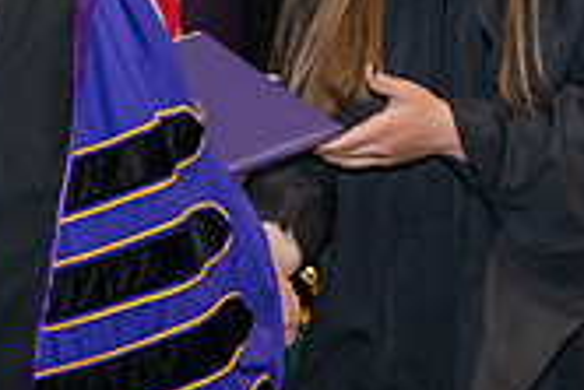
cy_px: -9
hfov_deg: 8.4
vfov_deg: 5.6
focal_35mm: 244
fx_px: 3962
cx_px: 123
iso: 2500
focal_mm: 70
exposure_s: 1/200
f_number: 5
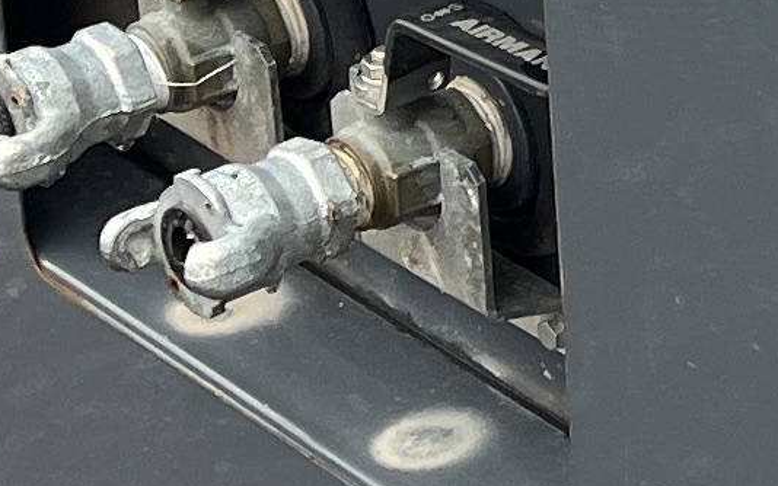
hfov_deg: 9.2
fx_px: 4411
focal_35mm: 208
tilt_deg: -20.5
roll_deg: -2.6
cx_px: 1726
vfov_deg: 6.2
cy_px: -346
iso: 50
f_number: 1.6
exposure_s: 1/298
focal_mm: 5.1
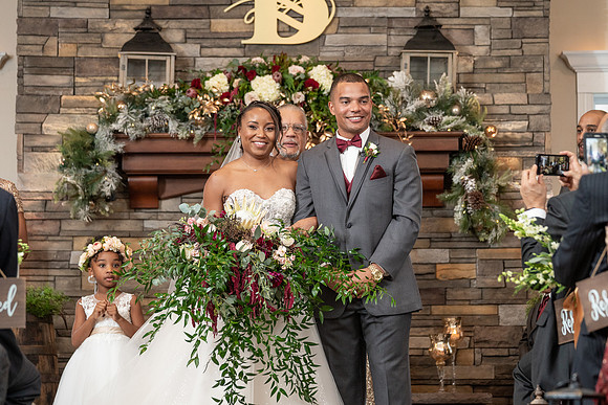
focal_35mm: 139
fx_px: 2356
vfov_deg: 9.8
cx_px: 324
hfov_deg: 14.7
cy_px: 216
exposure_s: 1/200
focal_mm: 131
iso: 2000
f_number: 4
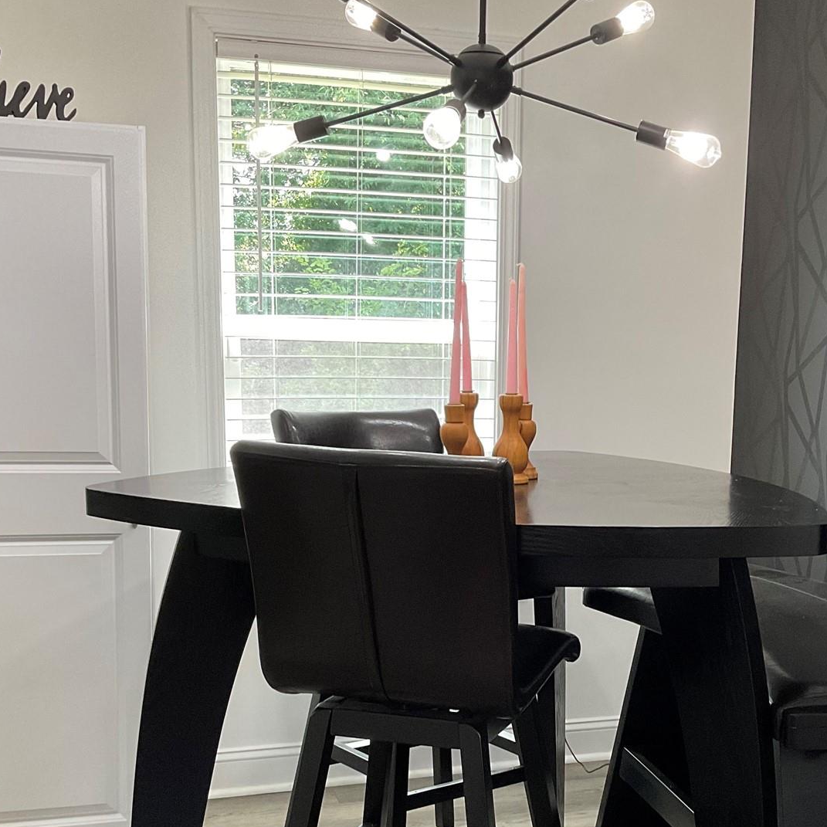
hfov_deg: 34.4
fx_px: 1324
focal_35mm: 49
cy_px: 566
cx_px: 546
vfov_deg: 34.3
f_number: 1.8
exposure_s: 1/60
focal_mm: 3
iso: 80
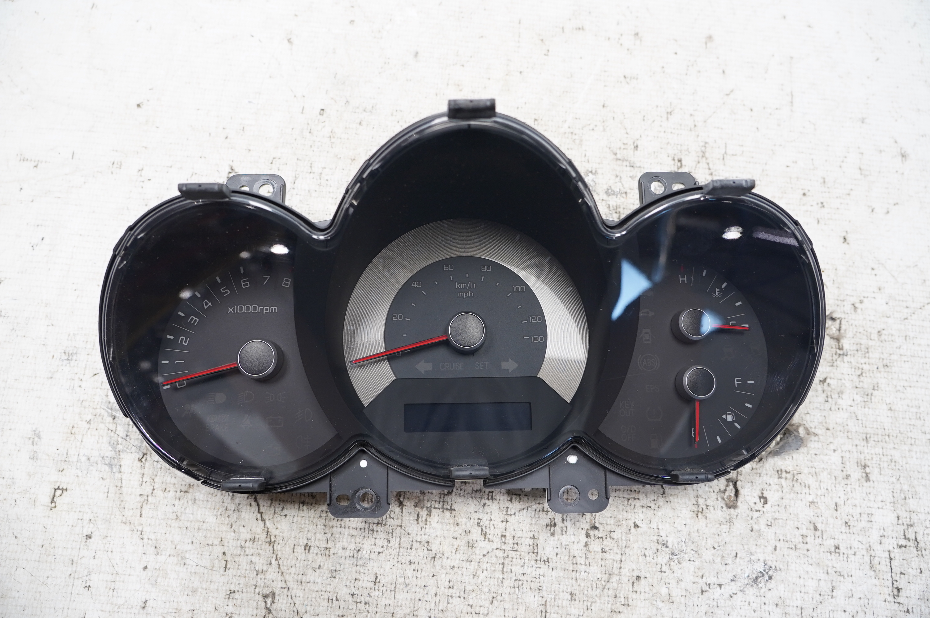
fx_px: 619
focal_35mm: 24
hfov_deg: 73.8
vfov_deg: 53.0
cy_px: 309
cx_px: 465
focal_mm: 16
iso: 640
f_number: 4
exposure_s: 1/60
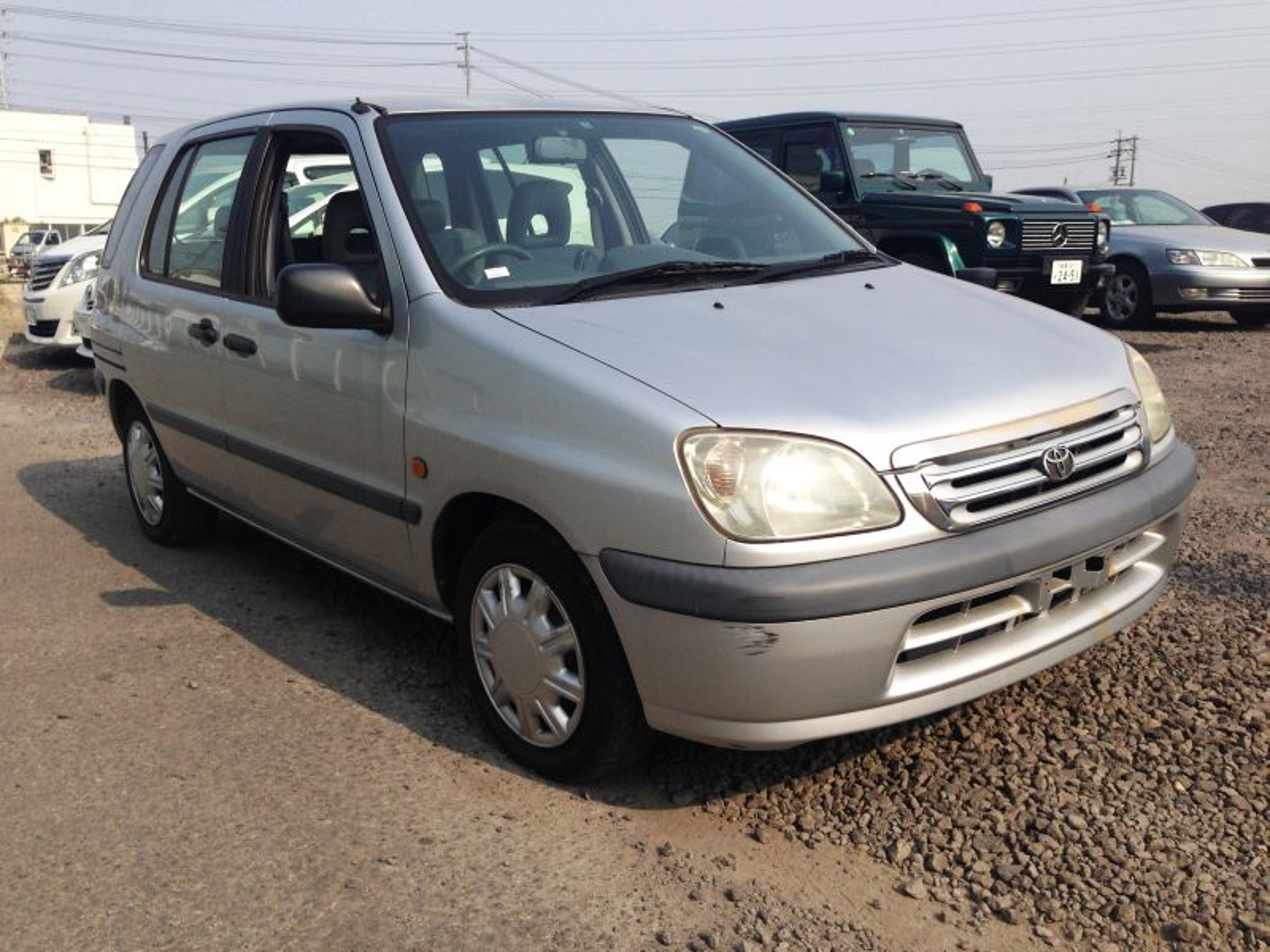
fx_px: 1211
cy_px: 476
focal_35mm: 33
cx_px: 635
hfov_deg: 55.4
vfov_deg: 42.9
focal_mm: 4.12
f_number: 2.4
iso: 50
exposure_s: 1/1550
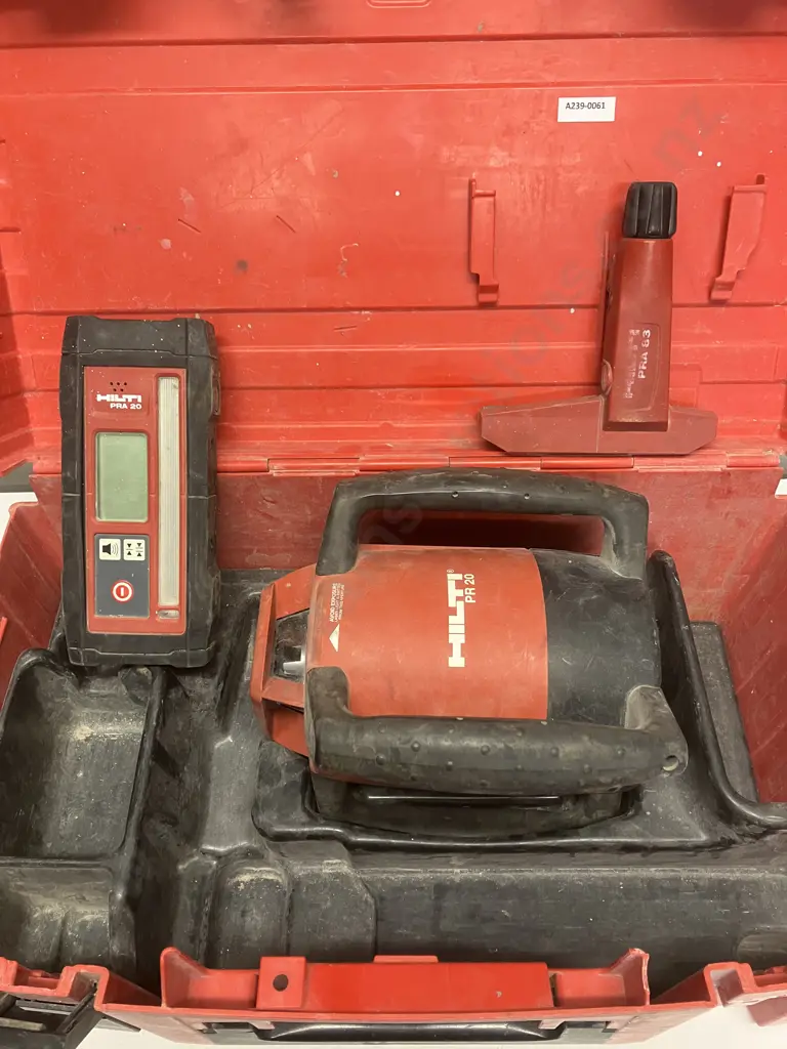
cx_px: 394
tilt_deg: -51.0
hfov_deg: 49.7
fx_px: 849
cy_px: 524
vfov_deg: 63.4
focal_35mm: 28
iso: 160
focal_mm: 3.99
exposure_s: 1/50
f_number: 1.8
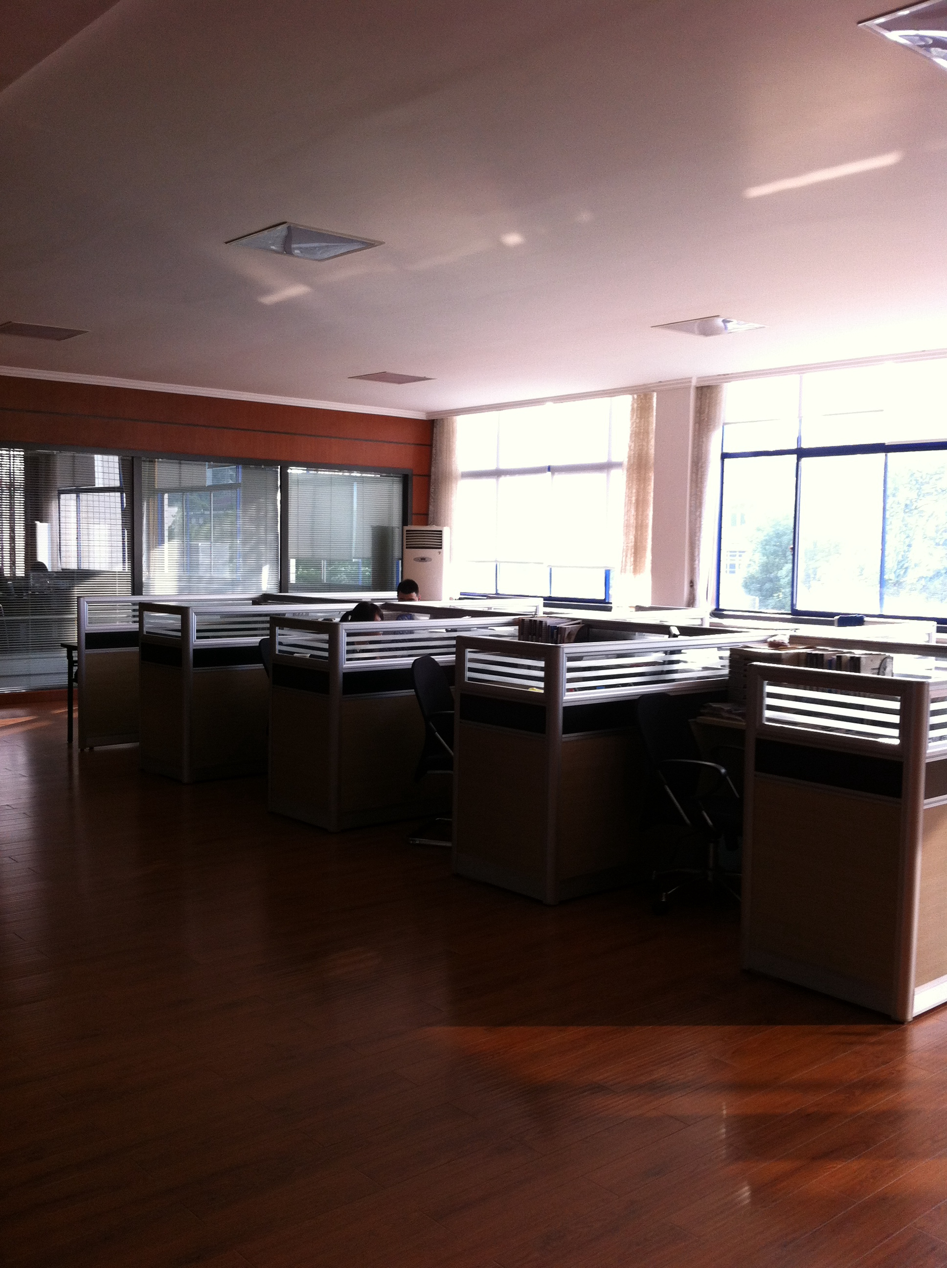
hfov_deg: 40.6
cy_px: 634
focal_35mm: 35
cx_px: 474
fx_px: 1280
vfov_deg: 52.7
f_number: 2.8
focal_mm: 3.85
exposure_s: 1/40
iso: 100
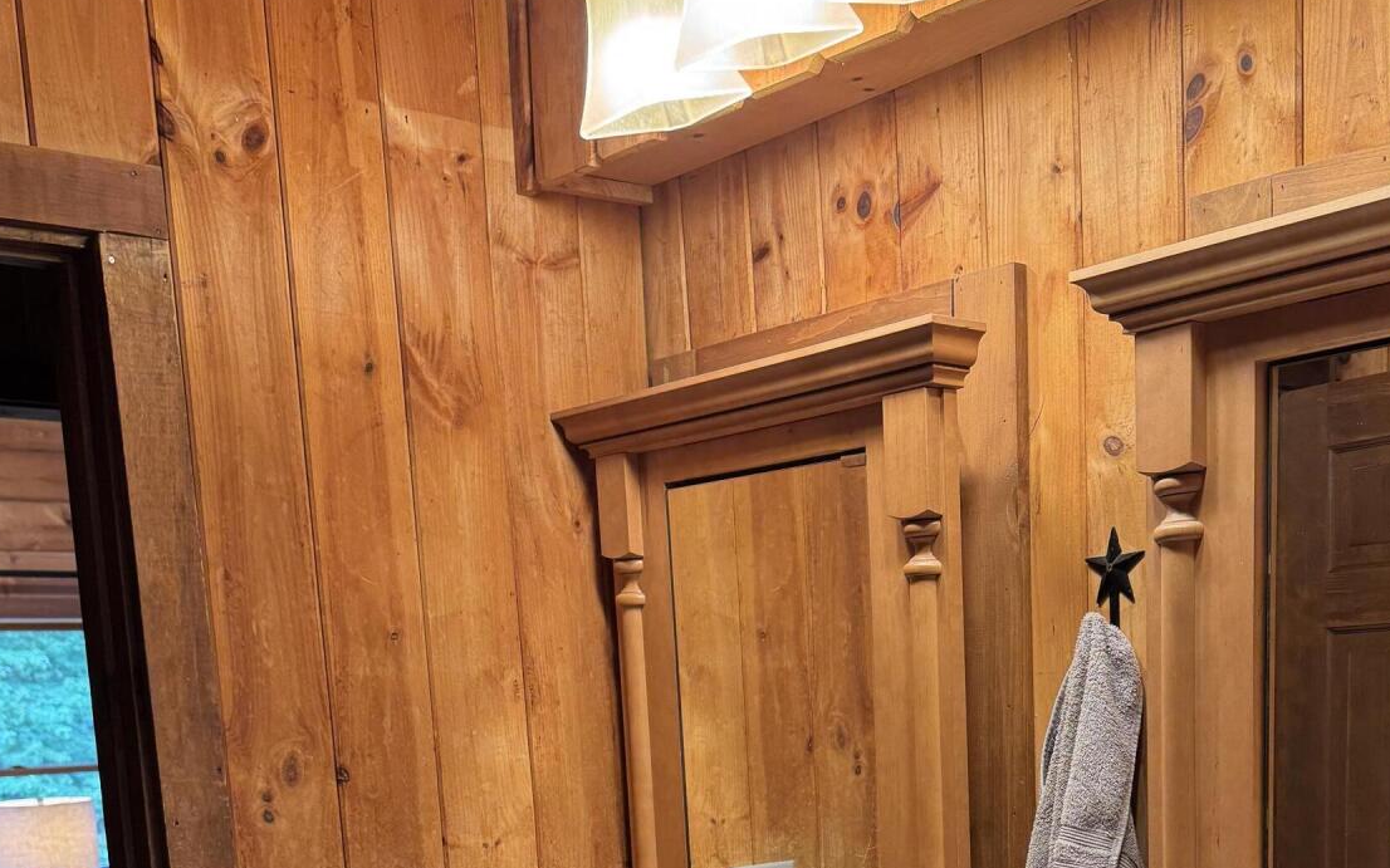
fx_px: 1742
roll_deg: +2.7
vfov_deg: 25.7
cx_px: 882
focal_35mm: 46
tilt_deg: -9.0
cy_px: 977
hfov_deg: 43.1
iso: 200
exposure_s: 1/120
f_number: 1.78
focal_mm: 6.76
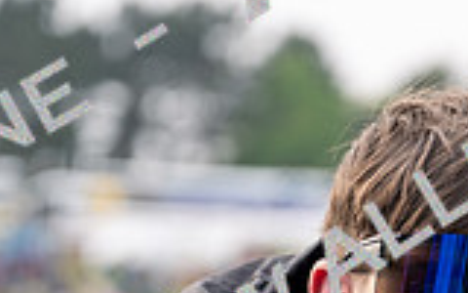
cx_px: 398
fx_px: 3303
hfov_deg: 8.1
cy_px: 450
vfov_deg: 5.0
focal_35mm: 259
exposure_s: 1/400
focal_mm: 70
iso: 64
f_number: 2.8
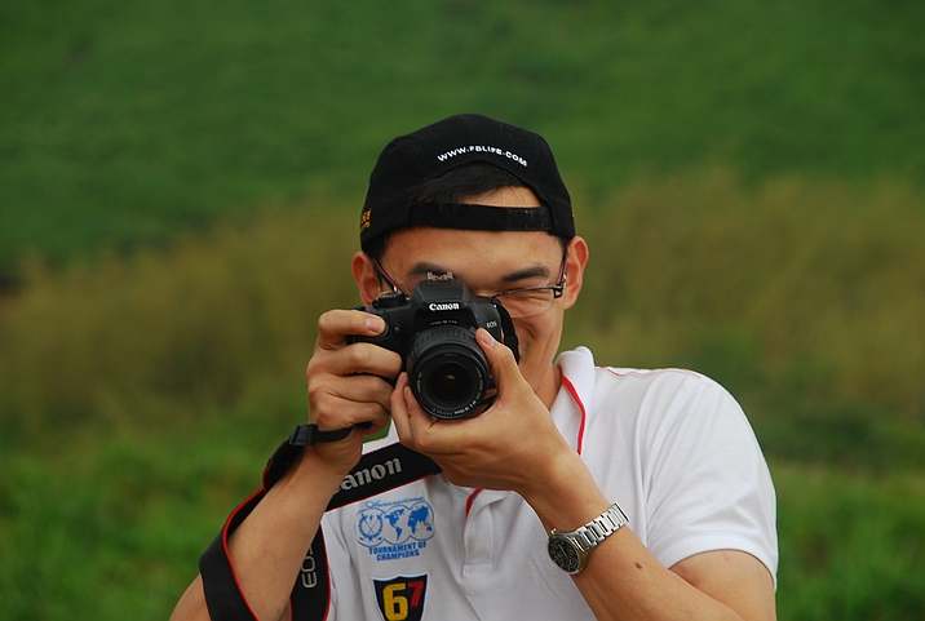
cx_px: 462
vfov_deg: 5.9
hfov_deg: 8.8
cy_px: 310
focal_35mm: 232
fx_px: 5988
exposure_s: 1/80
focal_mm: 155
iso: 100
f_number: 9
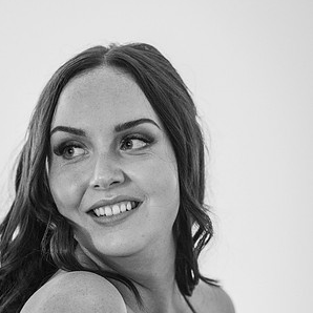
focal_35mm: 260
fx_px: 2660
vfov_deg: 6.7
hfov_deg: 6.7
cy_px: 213
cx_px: 156
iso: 2500
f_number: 2.8
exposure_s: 1/200
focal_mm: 135
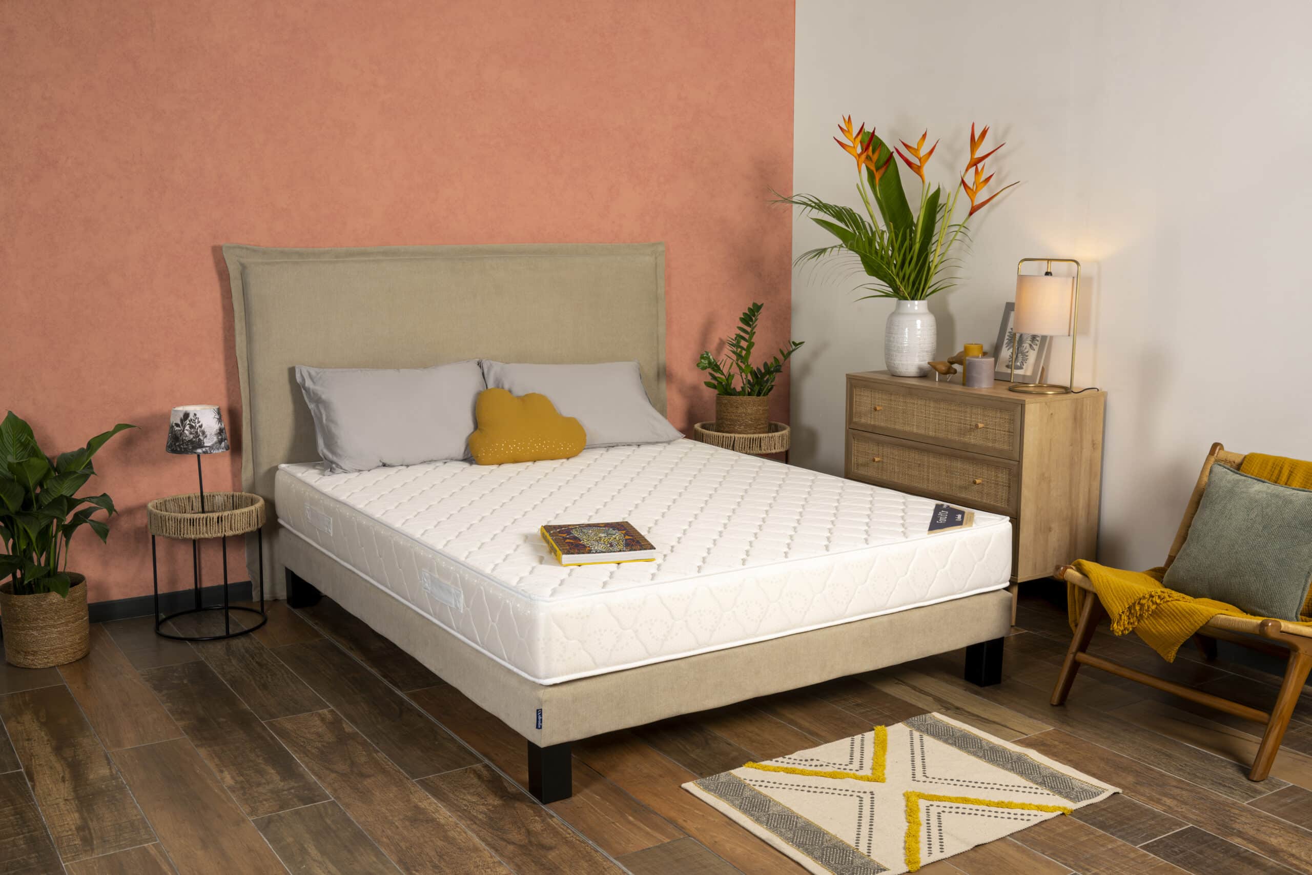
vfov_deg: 37.9
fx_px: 1276
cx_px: 656
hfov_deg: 54.4
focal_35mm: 35
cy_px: 438
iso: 320
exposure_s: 1/60
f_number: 8
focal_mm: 35
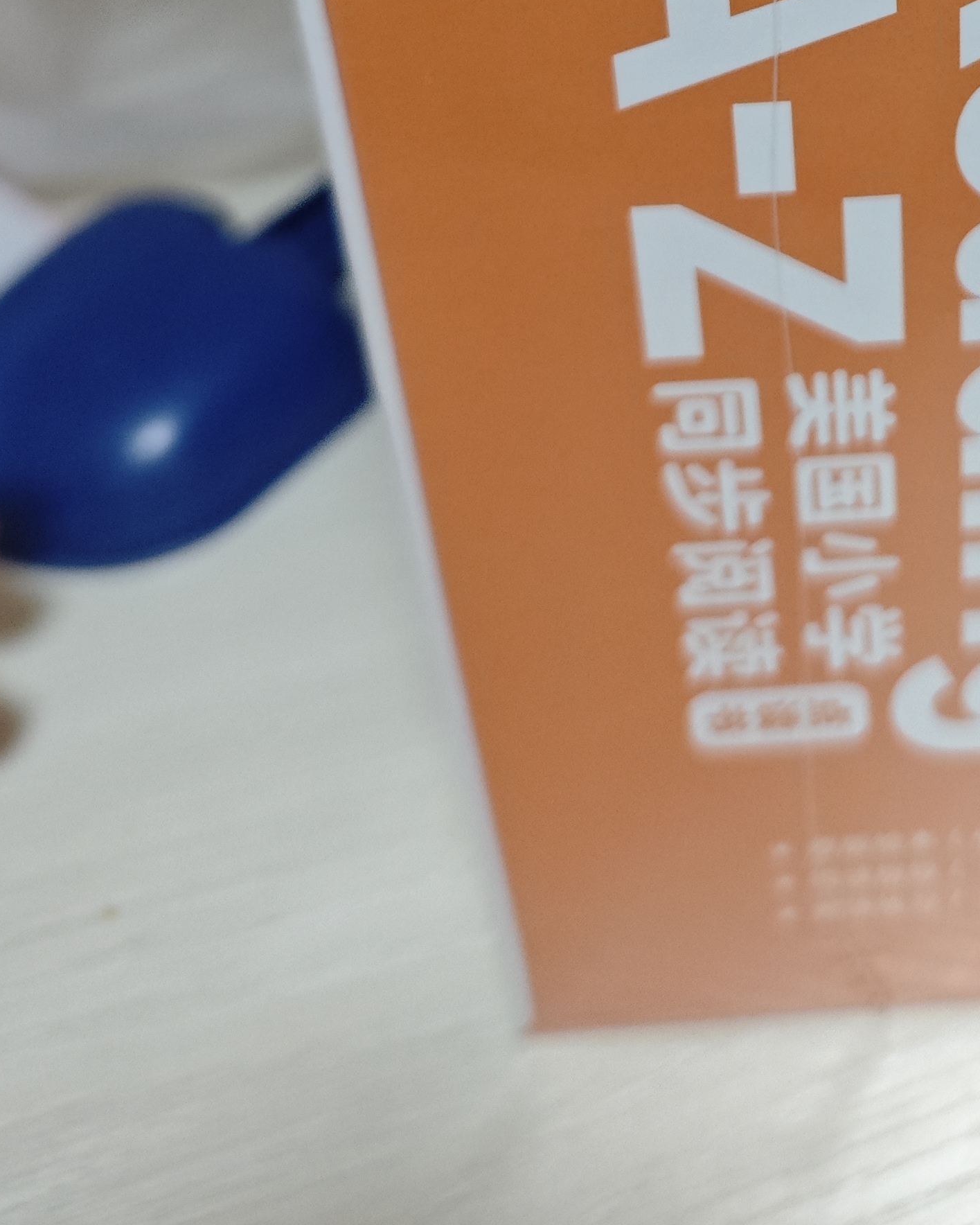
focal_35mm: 52
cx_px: 969
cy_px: -172
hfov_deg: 27.5
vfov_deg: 31.3
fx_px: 1885
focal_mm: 6.55
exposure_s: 1/337
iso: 2000
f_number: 1.6
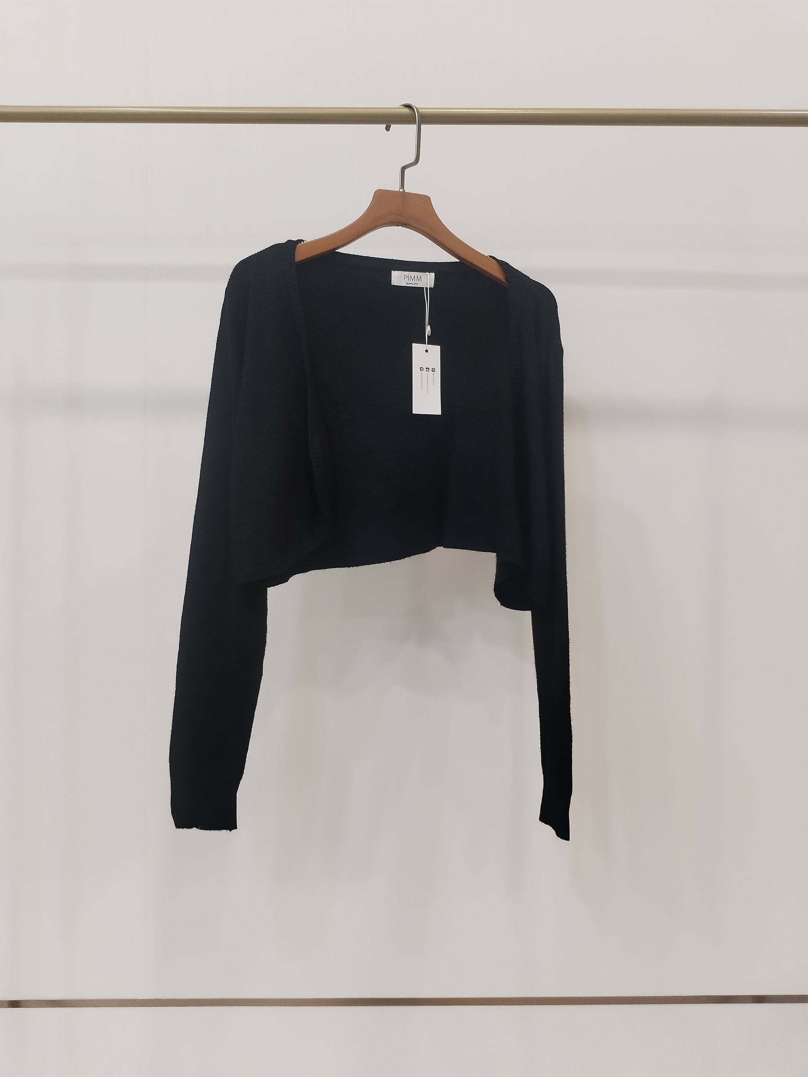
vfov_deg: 61.7
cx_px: 404
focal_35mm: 29
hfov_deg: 48.2
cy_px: 538
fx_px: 903
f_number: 1.8
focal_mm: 4.75
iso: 412
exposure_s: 1/60
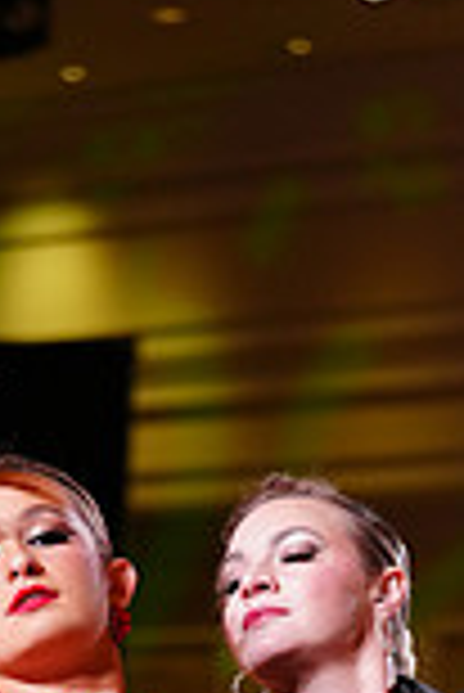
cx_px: 246
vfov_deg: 7.5
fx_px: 5092
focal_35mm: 264
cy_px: 1269
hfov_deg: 5.2
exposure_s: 1/400
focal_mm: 70
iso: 1250
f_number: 2.8
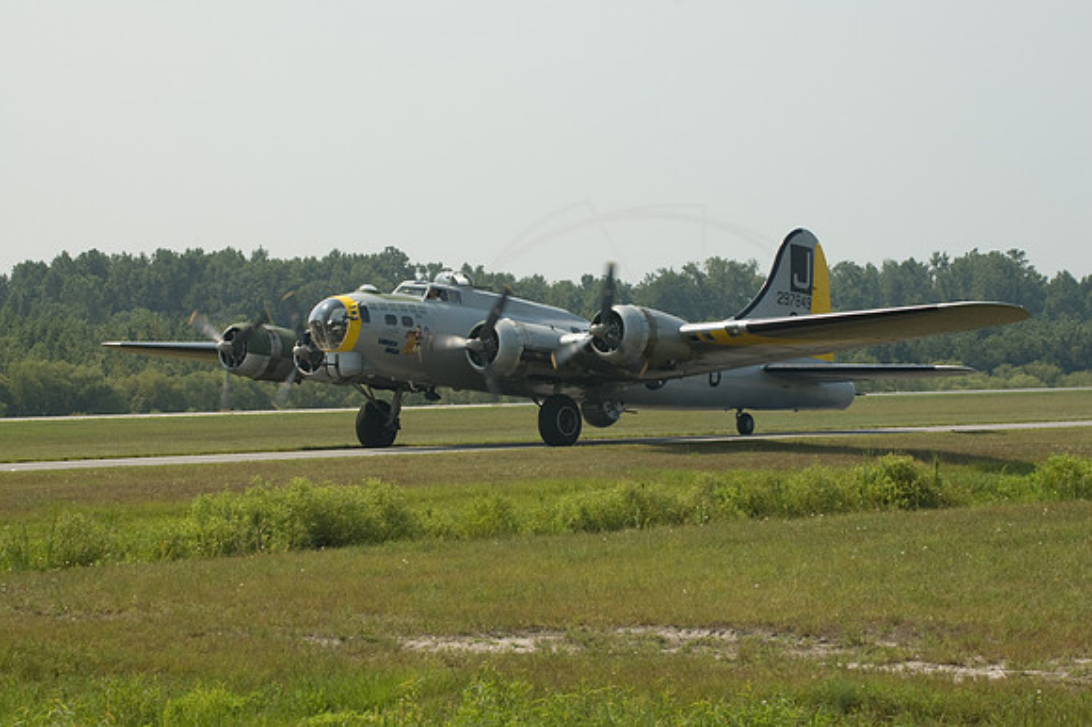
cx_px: 546
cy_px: 364
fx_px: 3865
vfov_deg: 10.7
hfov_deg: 16.1
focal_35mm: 128
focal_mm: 85
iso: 200
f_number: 13
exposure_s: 1/200
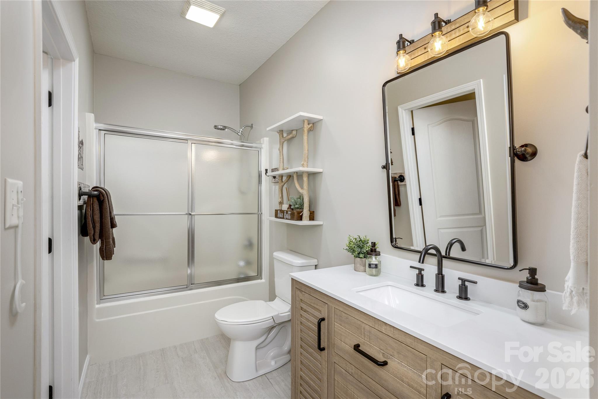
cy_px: 200
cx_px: 299
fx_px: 266
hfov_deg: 96.7
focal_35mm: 16
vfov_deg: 73.8
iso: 320
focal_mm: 16
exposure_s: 1/60
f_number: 7.1
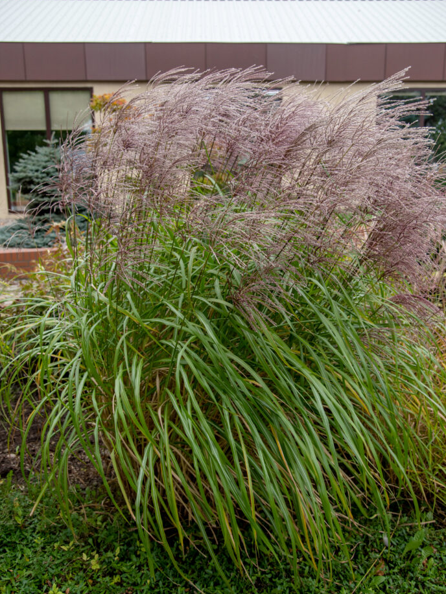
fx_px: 567
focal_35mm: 33
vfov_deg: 55.3
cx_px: 226
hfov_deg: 43.0
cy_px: 285
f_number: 4
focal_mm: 30
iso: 200
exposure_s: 1/250
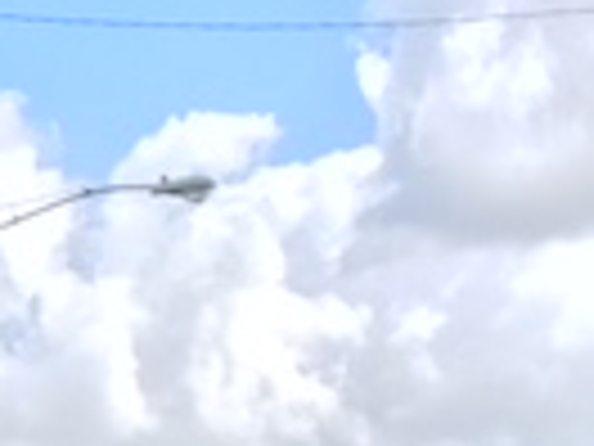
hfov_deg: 13.4
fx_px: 2420
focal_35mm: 141
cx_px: -220
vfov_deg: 10.1
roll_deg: -0.6
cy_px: 689
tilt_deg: +5.1
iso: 25
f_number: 2.2
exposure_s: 1/793
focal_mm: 4.15
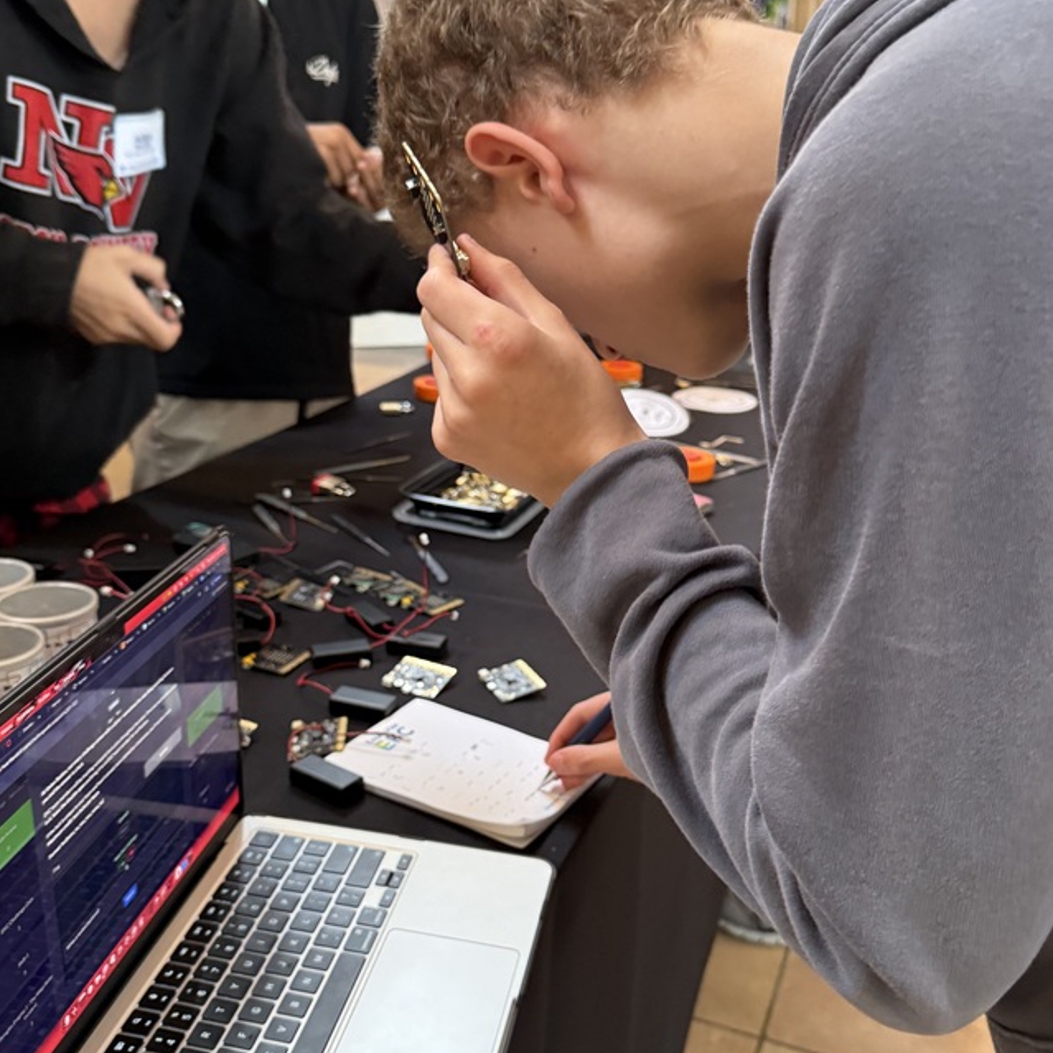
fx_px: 1170
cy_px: 539
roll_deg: -2.7
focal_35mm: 34
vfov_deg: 48.4
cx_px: 504
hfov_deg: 48.4
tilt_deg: -20.7
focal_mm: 6.76
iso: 500
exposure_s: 1/60
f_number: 1.78
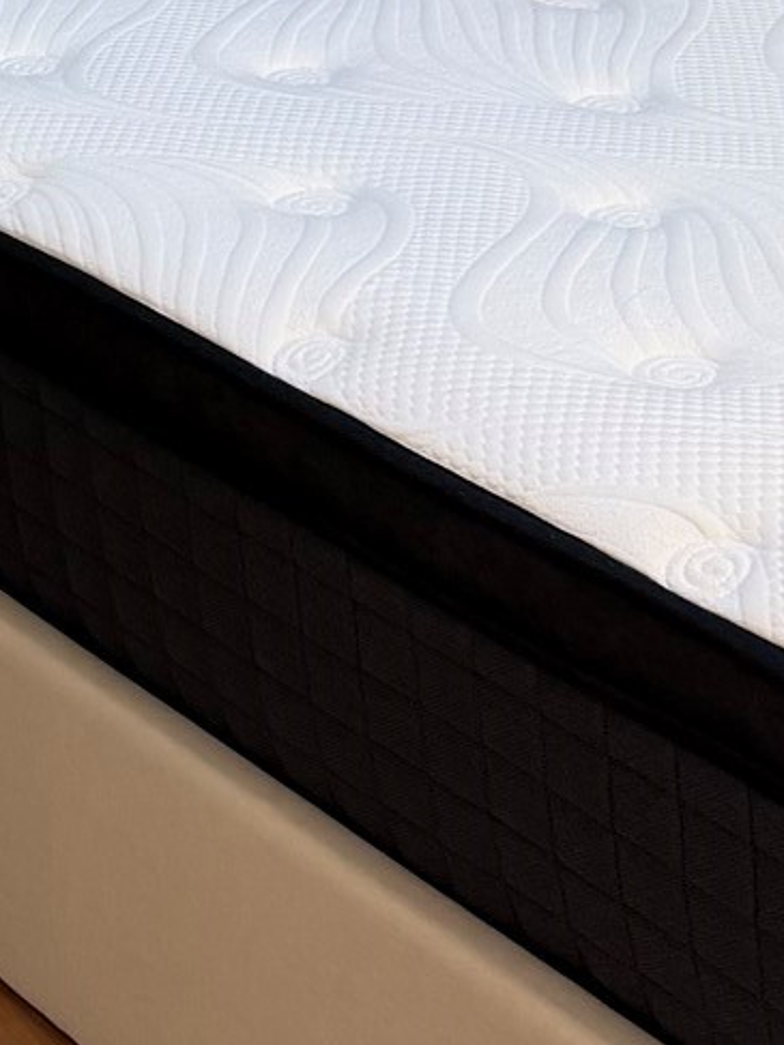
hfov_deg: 13.5
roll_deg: +0.8
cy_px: -603
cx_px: -485
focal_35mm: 101
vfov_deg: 17.2
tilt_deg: -8.8
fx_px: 3051
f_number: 1.78
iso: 200
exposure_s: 1/120
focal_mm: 6.76
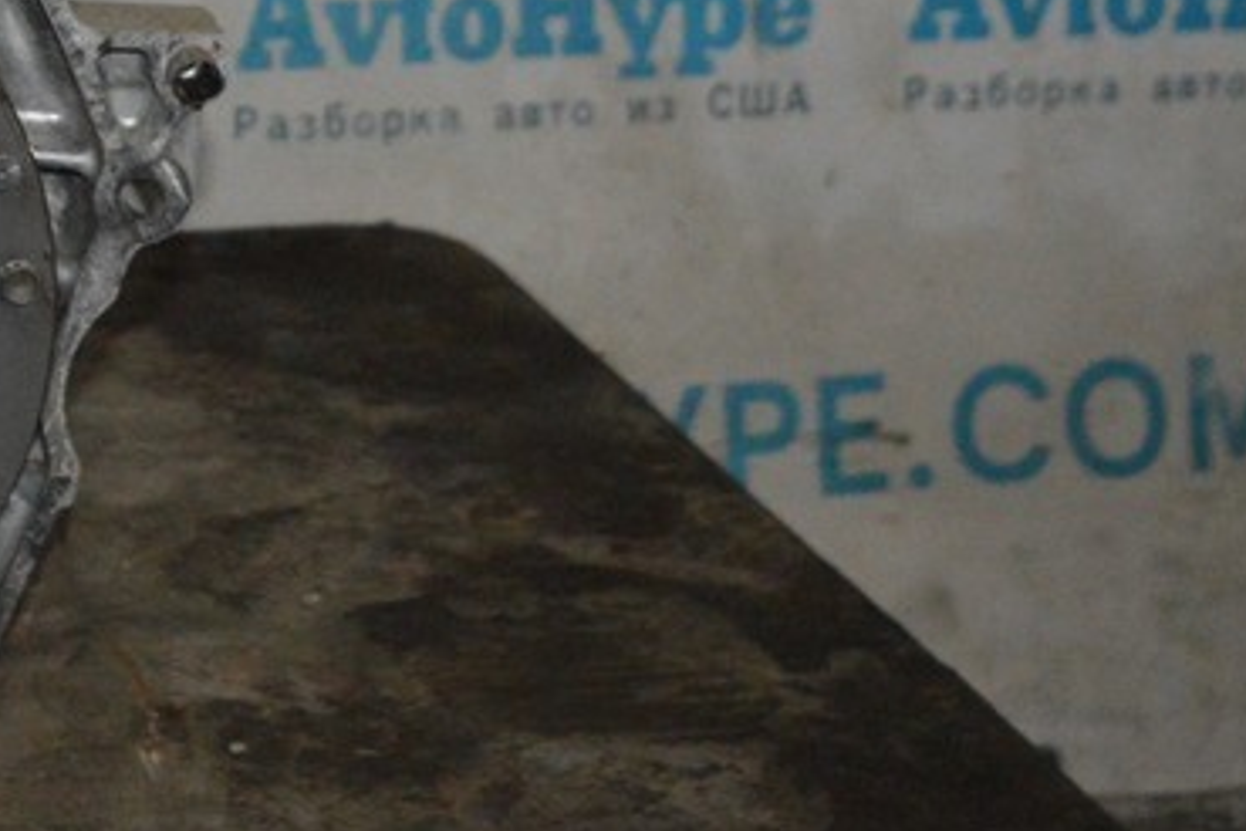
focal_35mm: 87
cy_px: -221
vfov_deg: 15.0
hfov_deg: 21.2
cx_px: -355
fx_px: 3024
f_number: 3.8
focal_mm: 21
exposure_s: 1/60
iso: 3200
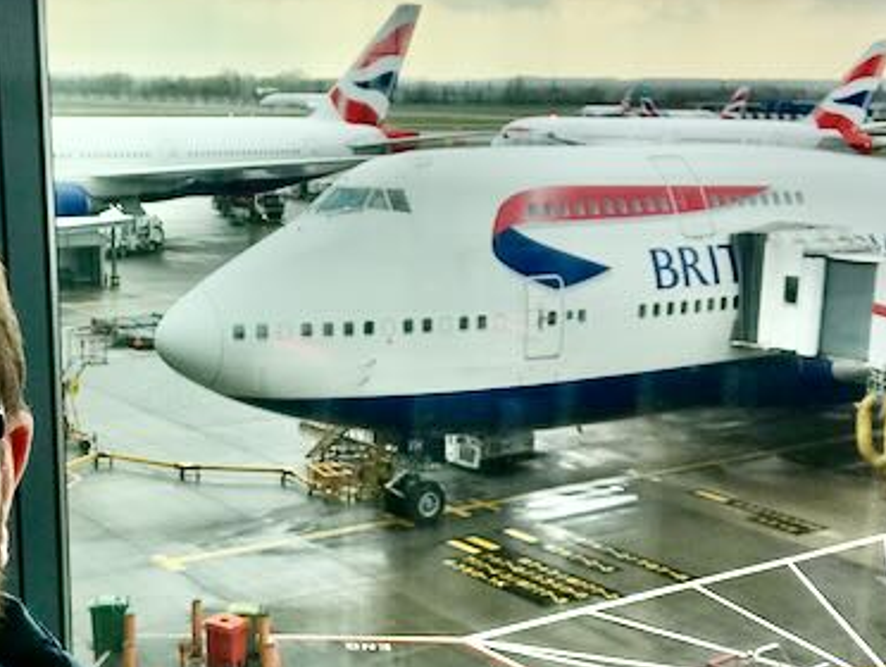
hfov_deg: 34.7
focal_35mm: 55
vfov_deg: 26.4
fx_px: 1410
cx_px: 338
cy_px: 463
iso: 25
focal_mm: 2.87
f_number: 2.2
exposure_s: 1/459
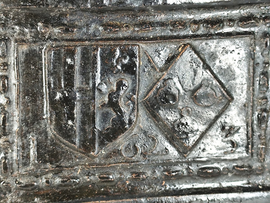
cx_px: 135
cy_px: 102
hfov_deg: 21.1
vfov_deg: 15.9
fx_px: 725
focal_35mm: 93
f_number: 1.65
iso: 80
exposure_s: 1/50
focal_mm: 6.14
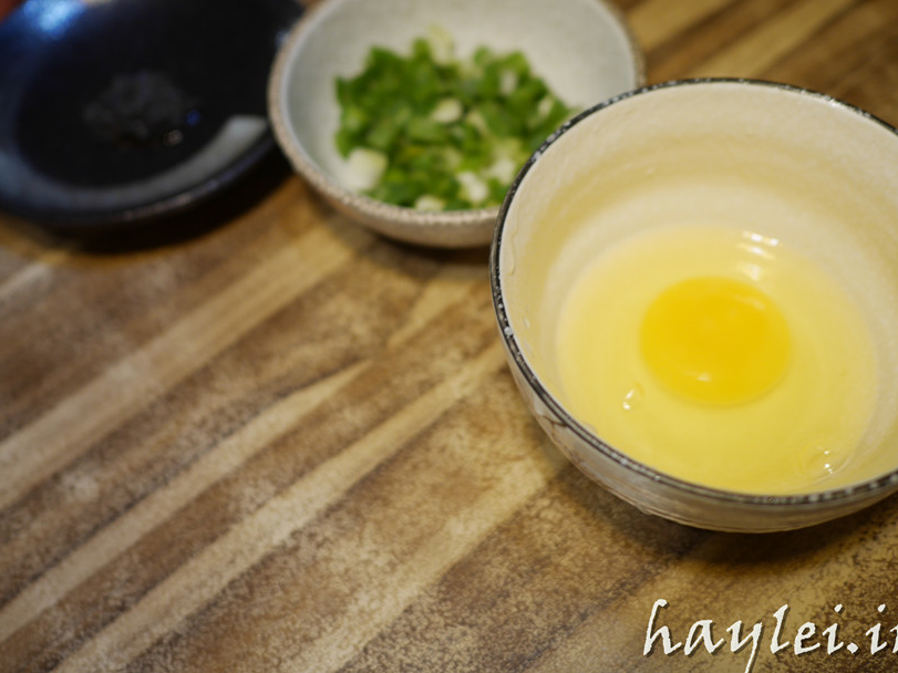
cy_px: 261
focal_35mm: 37
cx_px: 453
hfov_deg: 50.1
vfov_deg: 38.5
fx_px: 960
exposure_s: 1/60
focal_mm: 15
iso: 200
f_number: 1.7
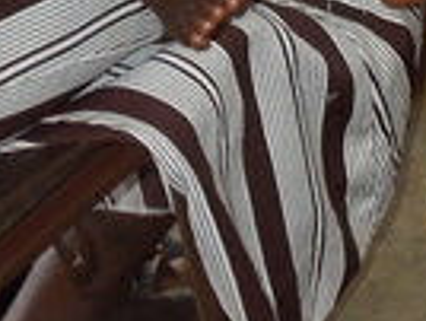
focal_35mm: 191
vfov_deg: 7.1
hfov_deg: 10.2
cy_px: -588
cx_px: 474
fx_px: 2355
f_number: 3.3
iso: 200
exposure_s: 1/30
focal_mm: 4.5
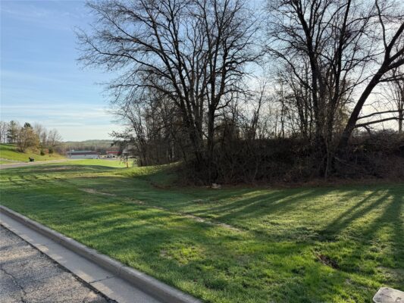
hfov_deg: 71.6
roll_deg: +0.7
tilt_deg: -1.0
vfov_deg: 56.8
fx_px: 280
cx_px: 202
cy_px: 152
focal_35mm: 24
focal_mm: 6.76
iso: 80
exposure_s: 1/2299
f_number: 1.78
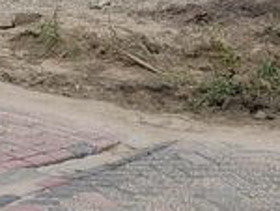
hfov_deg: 12.1
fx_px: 1167
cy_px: -96
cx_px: -285
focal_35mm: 144
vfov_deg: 10.0
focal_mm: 5.4
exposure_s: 1/2000
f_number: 1.8
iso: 40
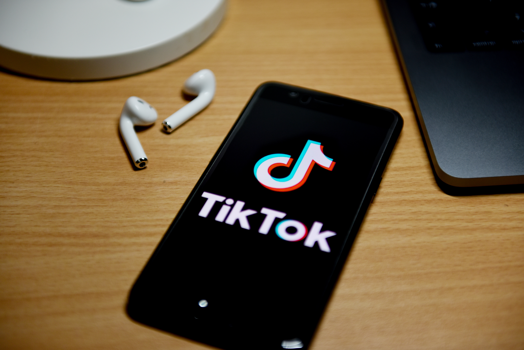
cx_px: 262
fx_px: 1019
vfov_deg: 19.5
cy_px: 175
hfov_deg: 28.8
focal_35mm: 70
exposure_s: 1/250
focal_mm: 70
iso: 320
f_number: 3.2
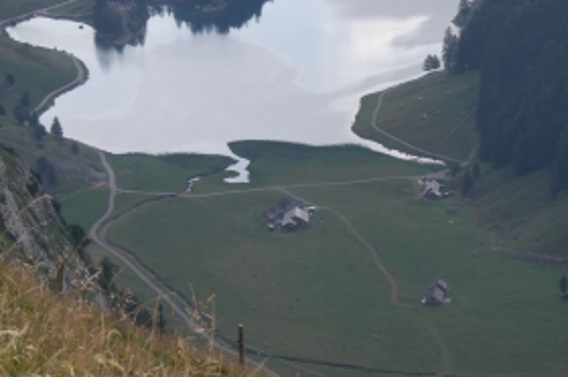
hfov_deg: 9.1
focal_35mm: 227
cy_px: 99
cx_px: 216
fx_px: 3577
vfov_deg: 6.0
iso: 80
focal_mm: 25.6
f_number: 5.4
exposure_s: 1/320
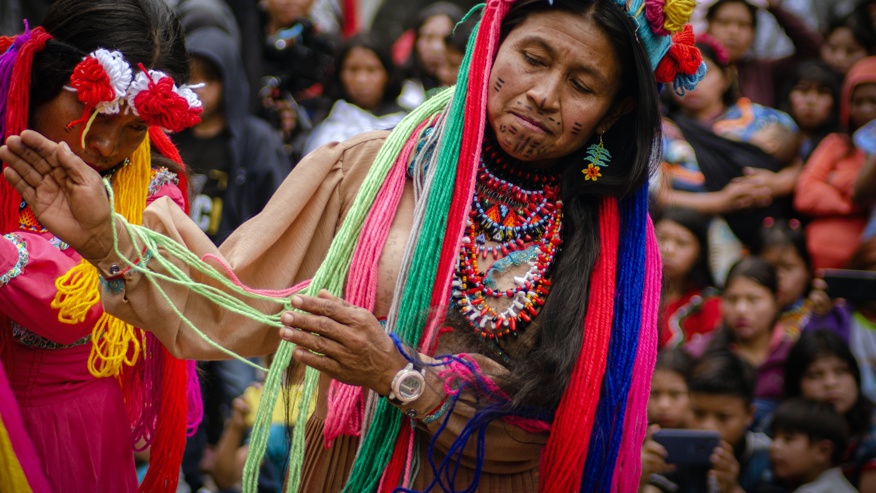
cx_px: 396
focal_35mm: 147
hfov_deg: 14.7
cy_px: 211
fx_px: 3405
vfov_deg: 8.3
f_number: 4
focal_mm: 85
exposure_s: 1/800
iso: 200
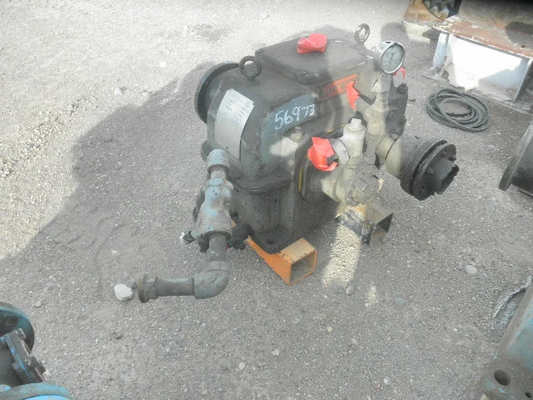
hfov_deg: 63.4
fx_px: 431
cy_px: 200
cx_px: 266
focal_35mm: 28
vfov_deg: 49.7
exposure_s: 1/200
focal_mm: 5
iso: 64
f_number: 3
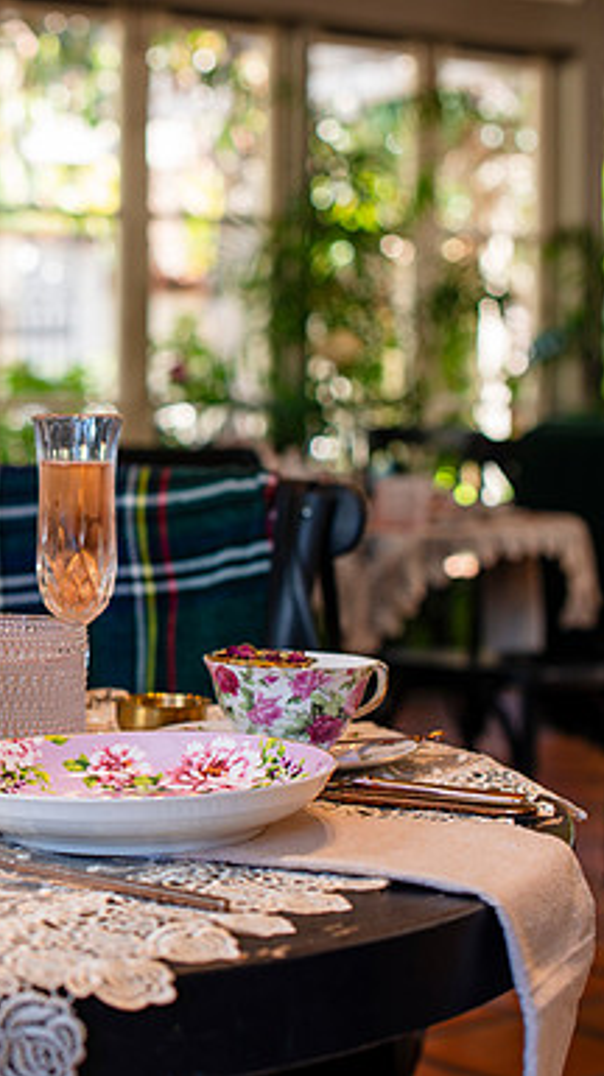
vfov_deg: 26.9
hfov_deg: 14.7
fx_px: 2254
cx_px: -151
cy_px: 538
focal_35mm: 79
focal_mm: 50
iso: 200
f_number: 3.5
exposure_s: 1/60
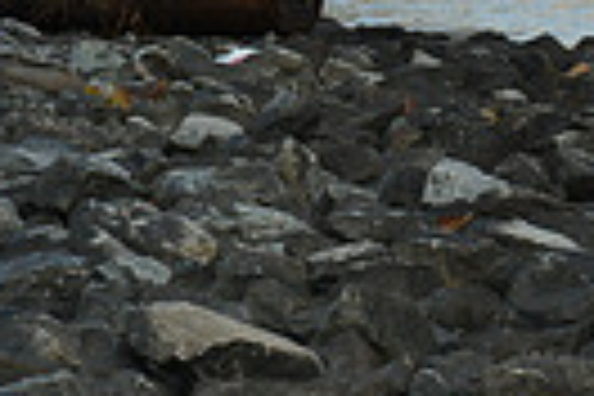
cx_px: 1246
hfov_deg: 8.1
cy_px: -137
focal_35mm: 242
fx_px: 3993
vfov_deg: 5.6
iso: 400
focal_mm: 55
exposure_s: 1/250
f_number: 9
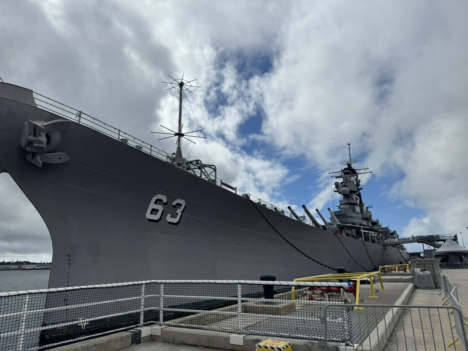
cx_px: 234
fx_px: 324
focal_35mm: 24
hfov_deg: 71.6
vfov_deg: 56.8
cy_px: 176
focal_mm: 6.86
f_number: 1.78
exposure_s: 1/20000
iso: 100
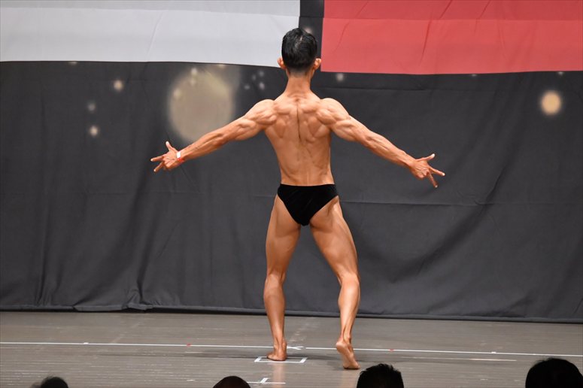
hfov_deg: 9.2
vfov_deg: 6.1
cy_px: 194
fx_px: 3642
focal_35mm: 225
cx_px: 292
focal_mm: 150
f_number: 5.6
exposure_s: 1/400
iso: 6400
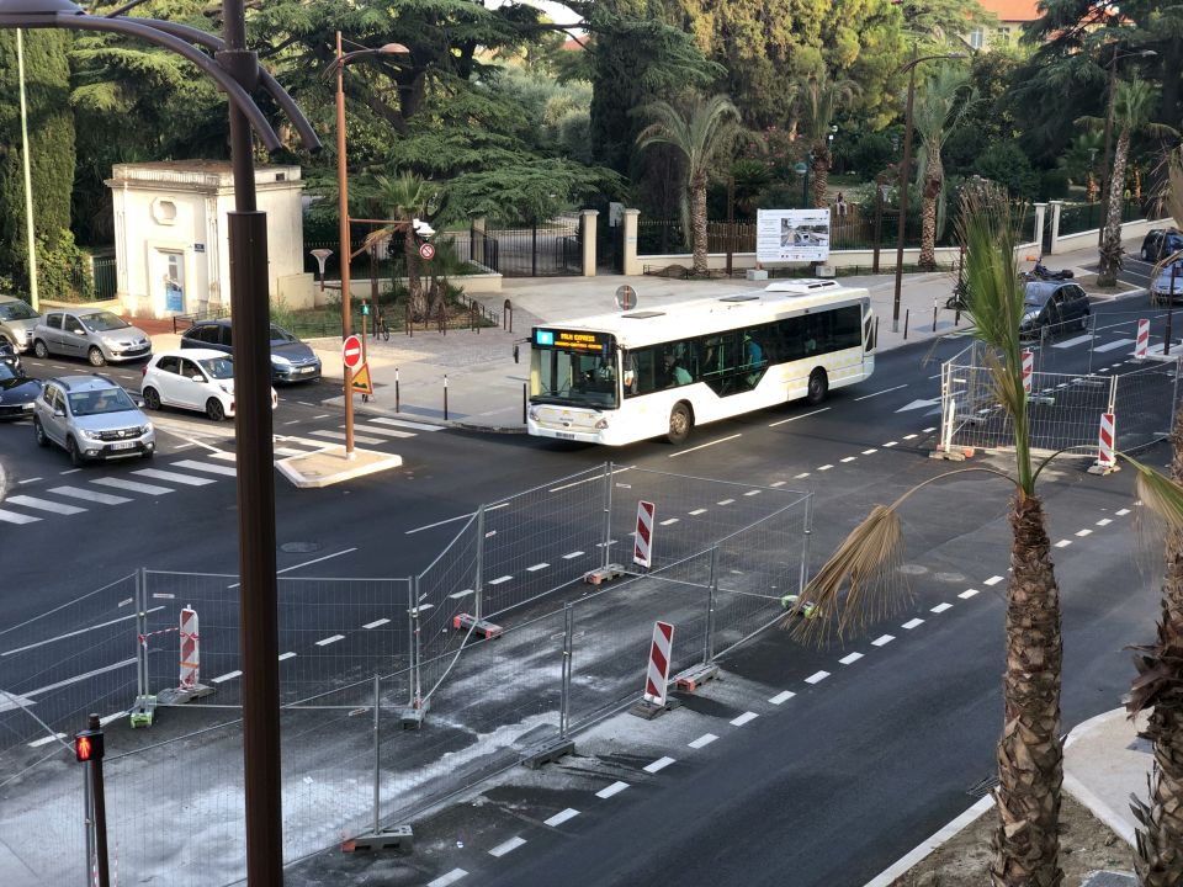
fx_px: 1777
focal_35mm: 52
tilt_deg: -13.7
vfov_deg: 28.0
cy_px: 444
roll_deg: -1.4
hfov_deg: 36.8
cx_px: 592
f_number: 2.4
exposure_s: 1/100
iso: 20
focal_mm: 6
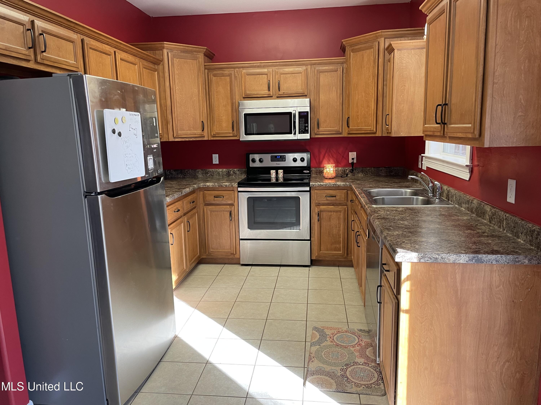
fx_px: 406
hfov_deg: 67.3
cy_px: 202
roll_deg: +1.9
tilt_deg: -10.1
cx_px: 270
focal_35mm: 26
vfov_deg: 53.1
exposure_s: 1/60
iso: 100
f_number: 1.6
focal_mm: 4.2
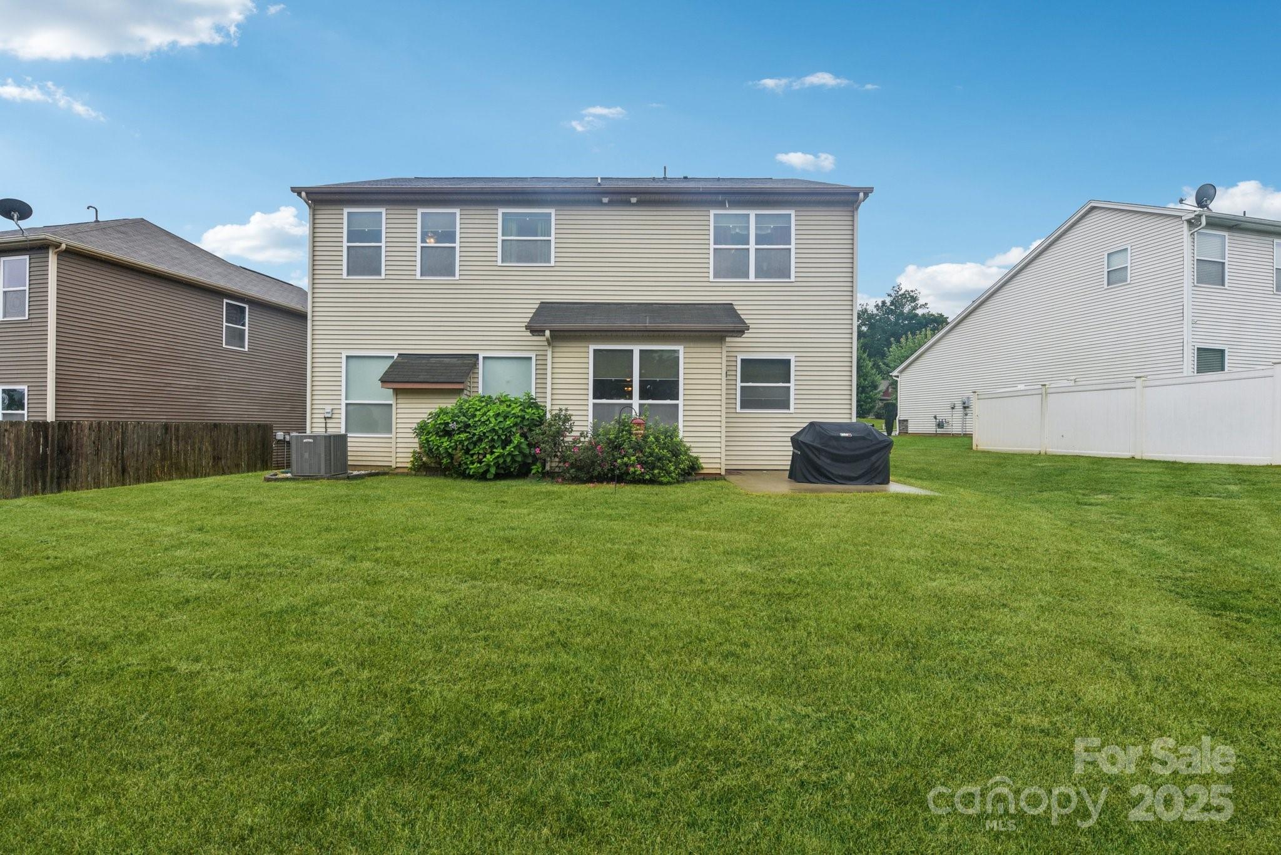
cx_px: 640
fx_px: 534
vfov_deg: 77.4
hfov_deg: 100.4
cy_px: 428
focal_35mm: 15
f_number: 9
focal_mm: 15
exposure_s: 1/640
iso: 200
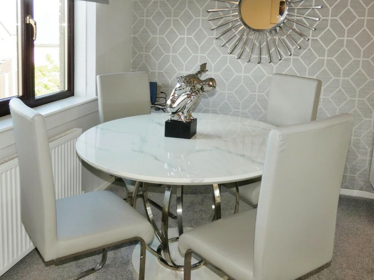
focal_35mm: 32
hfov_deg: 56.8
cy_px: 140
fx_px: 346
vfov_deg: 44.2
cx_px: 187
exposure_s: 1/60
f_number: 3.4
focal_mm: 5.8
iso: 80
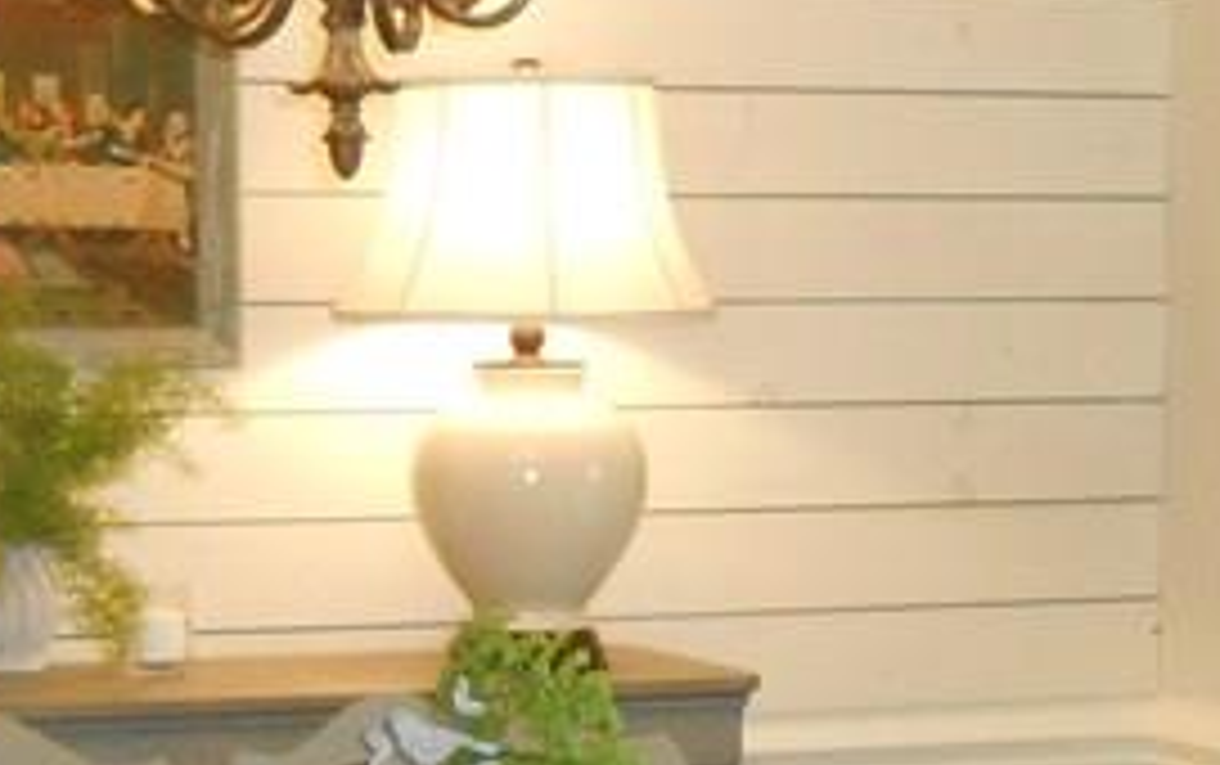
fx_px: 3461
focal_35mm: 104
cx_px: 365
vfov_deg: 12.5
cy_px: 742
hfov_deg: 19.9
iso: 500
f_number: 3.5
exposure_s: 1/25
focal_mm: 4.6
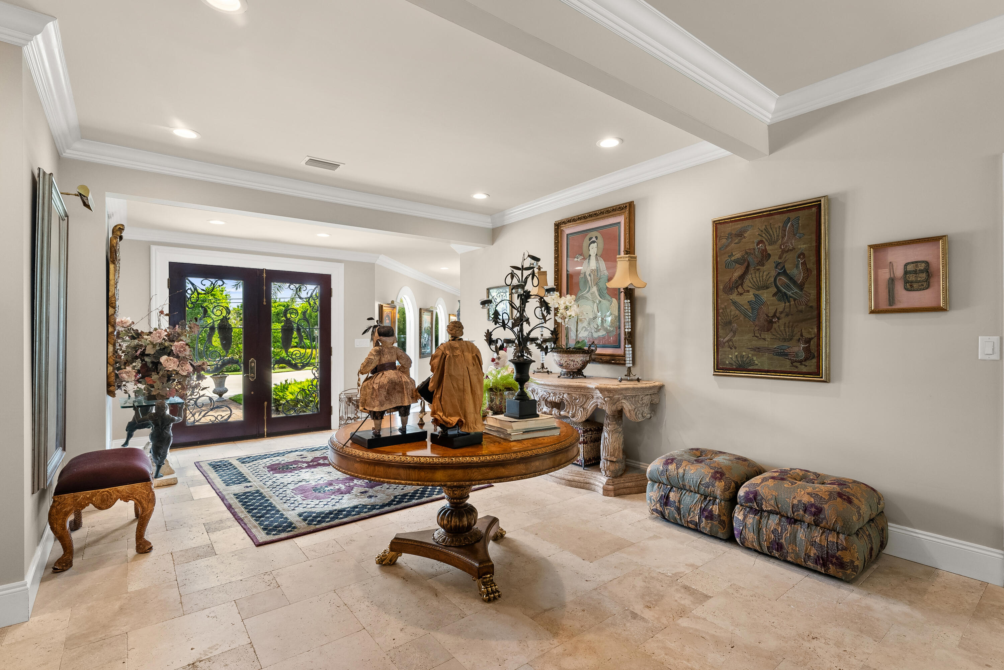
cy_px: 335
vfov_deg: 70.8
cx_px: 502
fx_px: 472
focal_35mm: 17
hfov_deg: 93.6
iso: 400
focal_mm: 16.9
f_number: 8
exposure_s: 1/3
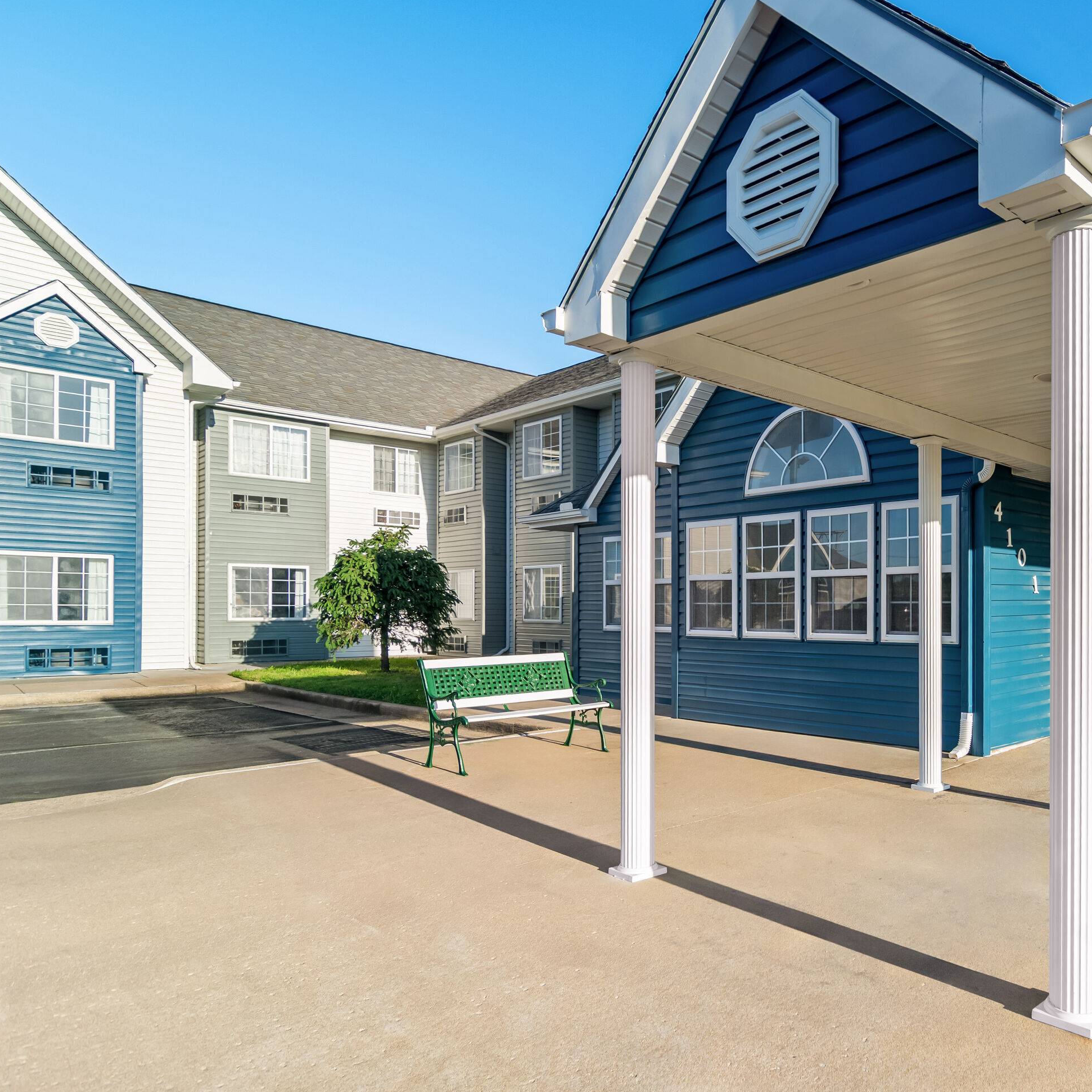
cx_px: 841
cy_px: 532
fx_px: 773
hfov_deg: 65.4
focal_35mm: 22
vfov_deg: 70.5
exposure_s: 1/200
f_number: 5
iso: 100
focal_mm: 11
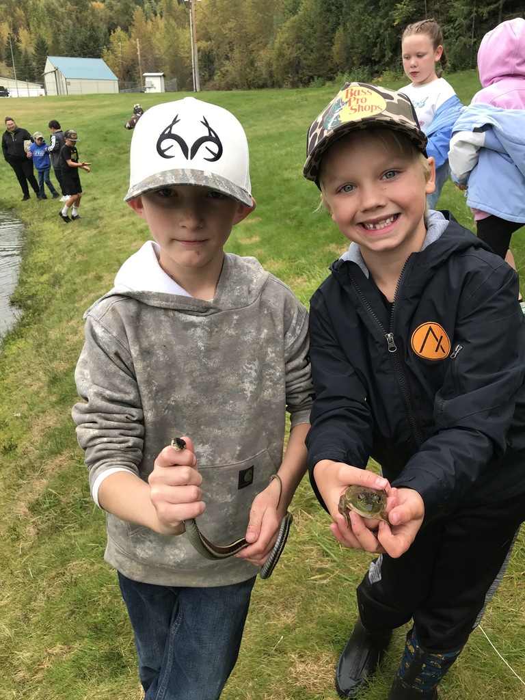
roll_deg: +0.0
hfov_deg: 49.7
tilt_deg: -20.8
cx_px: 262
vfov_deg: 63.4
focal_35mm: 28
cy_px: 350
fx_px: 566
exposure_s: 1/159
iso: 20
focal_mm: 3.99
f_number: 1.8
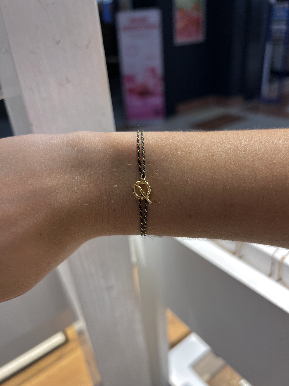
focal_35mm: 26
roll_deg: +5.5
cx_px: 144
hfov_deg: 53.1
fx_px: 289
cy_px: 193
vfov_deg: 67.3
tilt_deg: -29.1
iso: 50
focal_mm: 5.7
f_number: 1.5
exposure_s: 1/410
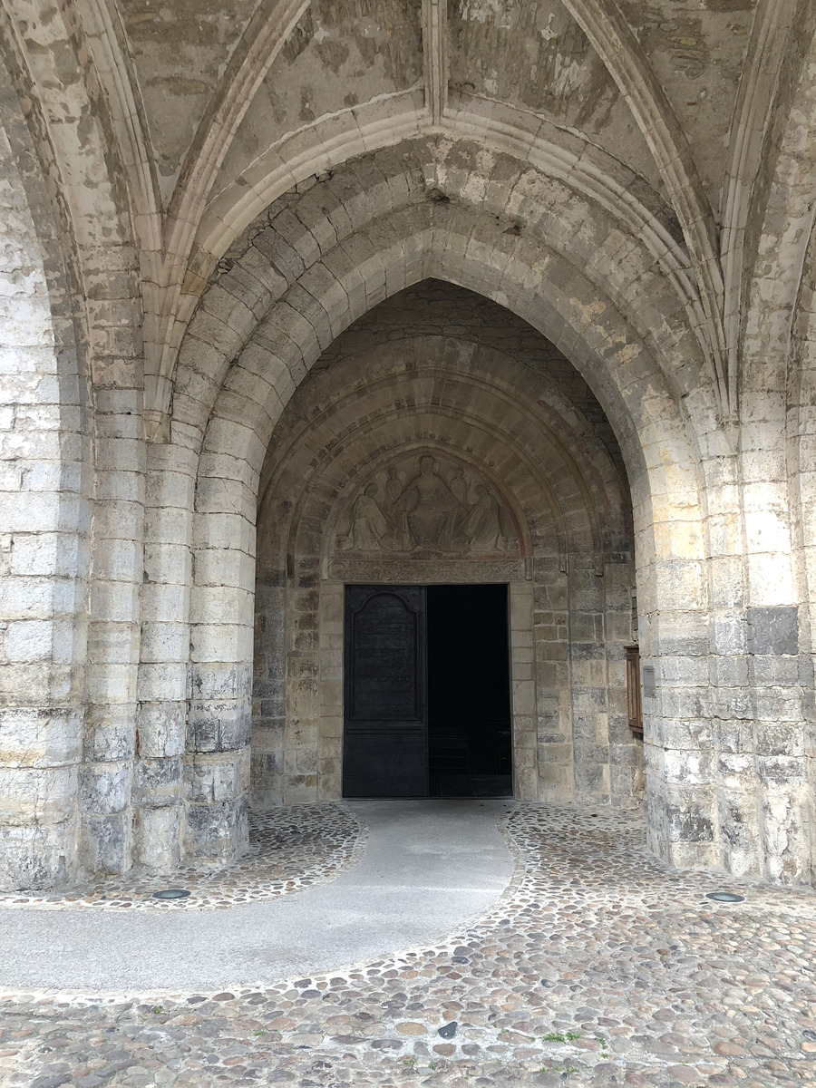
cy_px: 544
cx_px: 408
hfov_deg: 49.7
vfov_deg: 63.4
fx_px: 880
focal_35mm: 28
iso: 25
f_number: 1.8
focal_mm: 4
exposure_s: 1/40
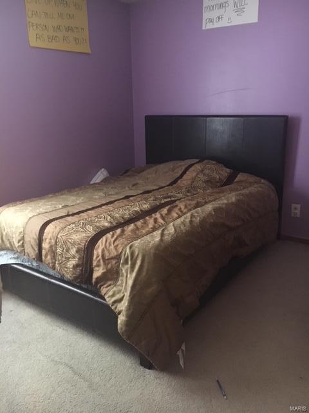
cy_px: 206
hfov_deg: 48.2
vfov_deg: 61.7
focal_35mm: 29
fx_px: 345
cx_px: 154
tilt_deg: -16.6
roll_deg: +1.6
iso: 500
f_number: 2.2
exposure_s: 1/15
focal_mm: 4.15
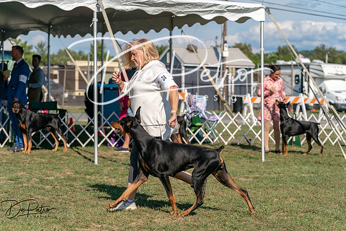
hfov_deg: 21.7
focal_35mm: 94
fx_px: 904
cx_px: 173
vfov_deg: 14.6
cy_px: 116
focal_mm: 94
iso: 250
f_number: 5
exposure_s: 1/1600
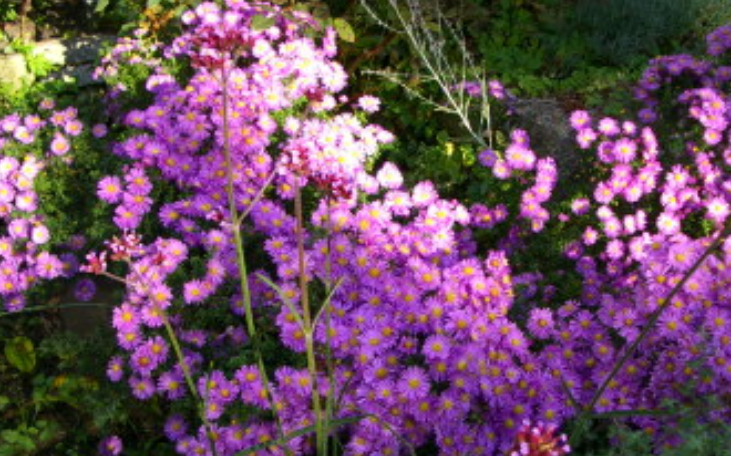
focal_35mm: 45
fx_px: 896
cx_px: 379
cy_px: 297
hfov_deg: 44.4
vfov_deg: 28.4
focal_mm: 5.8
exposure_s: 1/250
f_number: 2.6
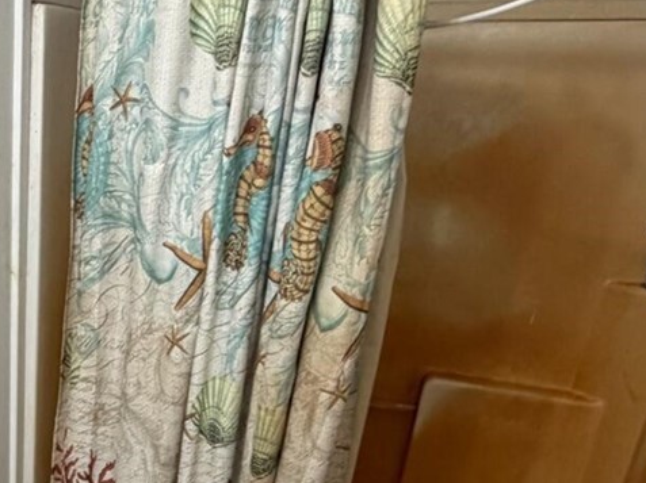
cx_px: 34
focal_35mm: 47
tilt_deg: -23.9
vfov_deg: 28.6
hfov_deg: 37.1
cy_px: 501
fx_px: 876
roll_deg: -1.2
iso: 200
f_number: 2.2
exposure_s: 1/60
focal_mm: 2.22
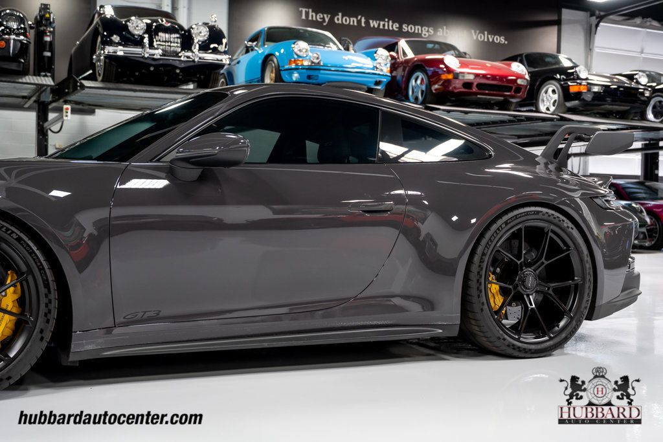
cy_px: 221
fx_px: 792
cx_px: 332
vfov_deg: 31.2
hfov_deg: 45.4
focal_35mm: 43
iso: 800
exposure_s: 1/60
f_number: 4
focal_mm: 43
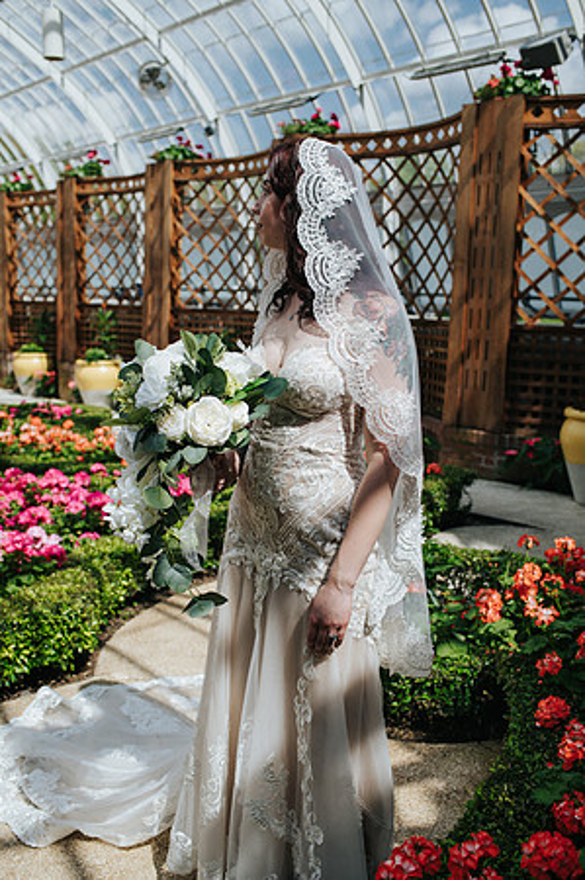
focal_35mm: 35
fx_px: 855
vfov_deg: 54.5
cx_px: 292
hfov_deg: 37.8
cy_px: 440
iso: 100
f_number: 3.5
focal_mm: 35
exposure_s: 1/1250
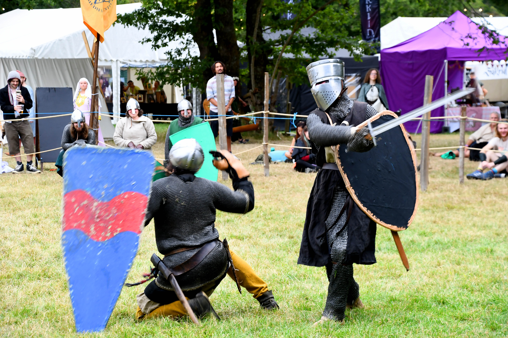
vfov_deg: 12.2
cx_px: 254
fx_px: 1580
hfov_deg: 18.3
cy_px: 169
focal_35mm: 112
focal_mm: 75
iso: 640
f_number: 5
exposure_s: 1/160
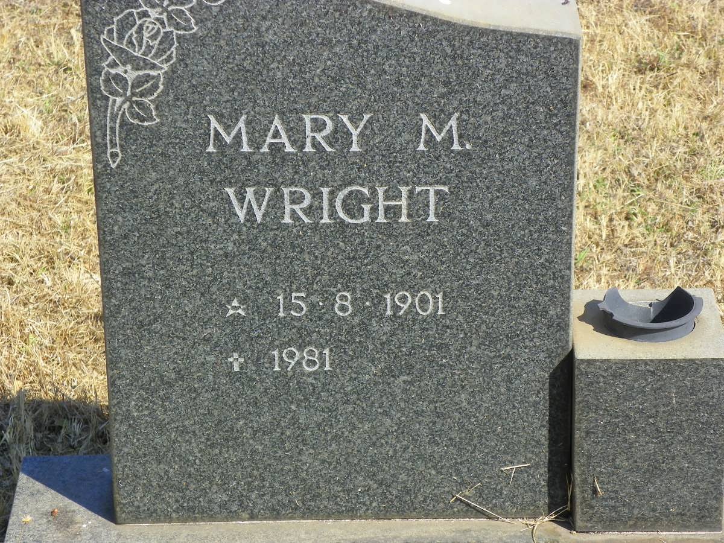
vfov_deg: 12.3
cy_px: 272
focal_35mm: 120
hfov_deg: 16.4
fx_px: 2510
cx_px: 362
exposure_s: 1/250
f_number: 4
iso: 64
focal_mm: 21.3
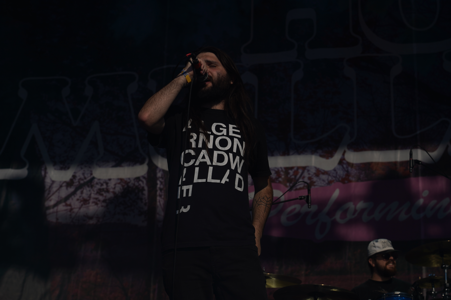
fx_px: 1315
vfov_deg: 13.0
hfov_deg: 19.5
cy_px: 150
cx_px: 226
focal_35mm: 105
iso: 100
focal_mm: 105
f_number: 8
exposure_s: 1/2000
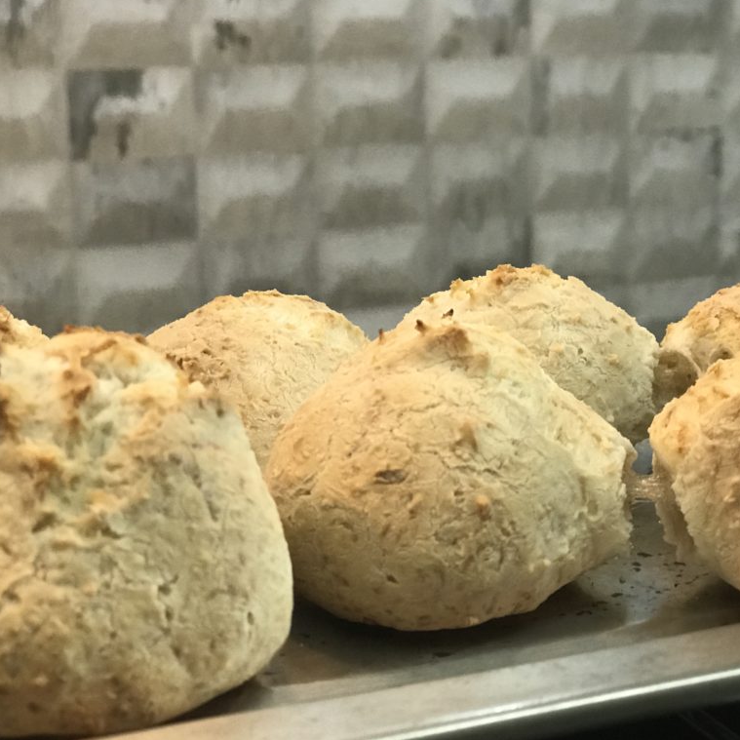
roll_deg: +0.7
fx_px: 1645
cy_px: 368
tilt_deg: -11.2
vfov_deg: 25.4
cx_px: 371
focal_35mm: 68
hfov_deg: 25.4
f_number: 2.8
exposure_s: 1/60
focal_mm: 6.6
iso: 320
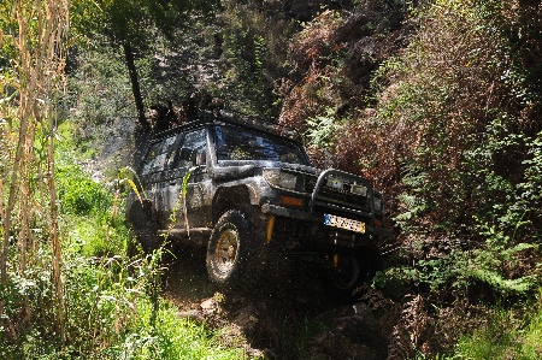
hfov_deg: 51.3
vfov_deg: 35.4
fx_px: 564
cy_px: 180
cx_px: 271
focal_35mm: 38
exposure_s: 1/500
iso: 400
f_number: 5.6
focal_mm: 25
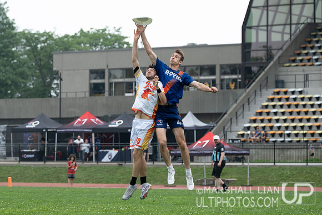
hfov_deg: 13.0
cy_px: 86
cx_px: 120
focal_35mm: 158
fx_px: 1413
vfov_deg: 8.7
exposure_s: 1/1250
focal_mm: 77.3
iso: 160
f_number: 2.8
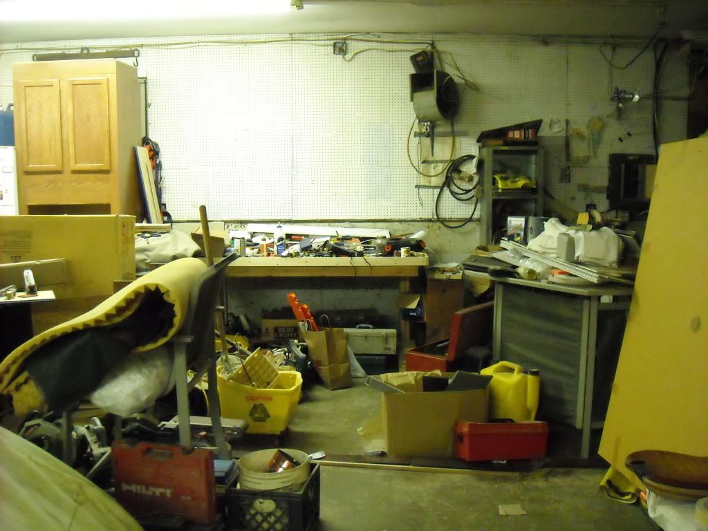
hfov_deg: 52.6
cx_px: 354
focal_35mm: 35
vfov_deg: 40.7
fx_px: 716
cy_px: 266
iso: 800
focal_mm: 5.7
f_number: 2.8
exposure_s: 1/23
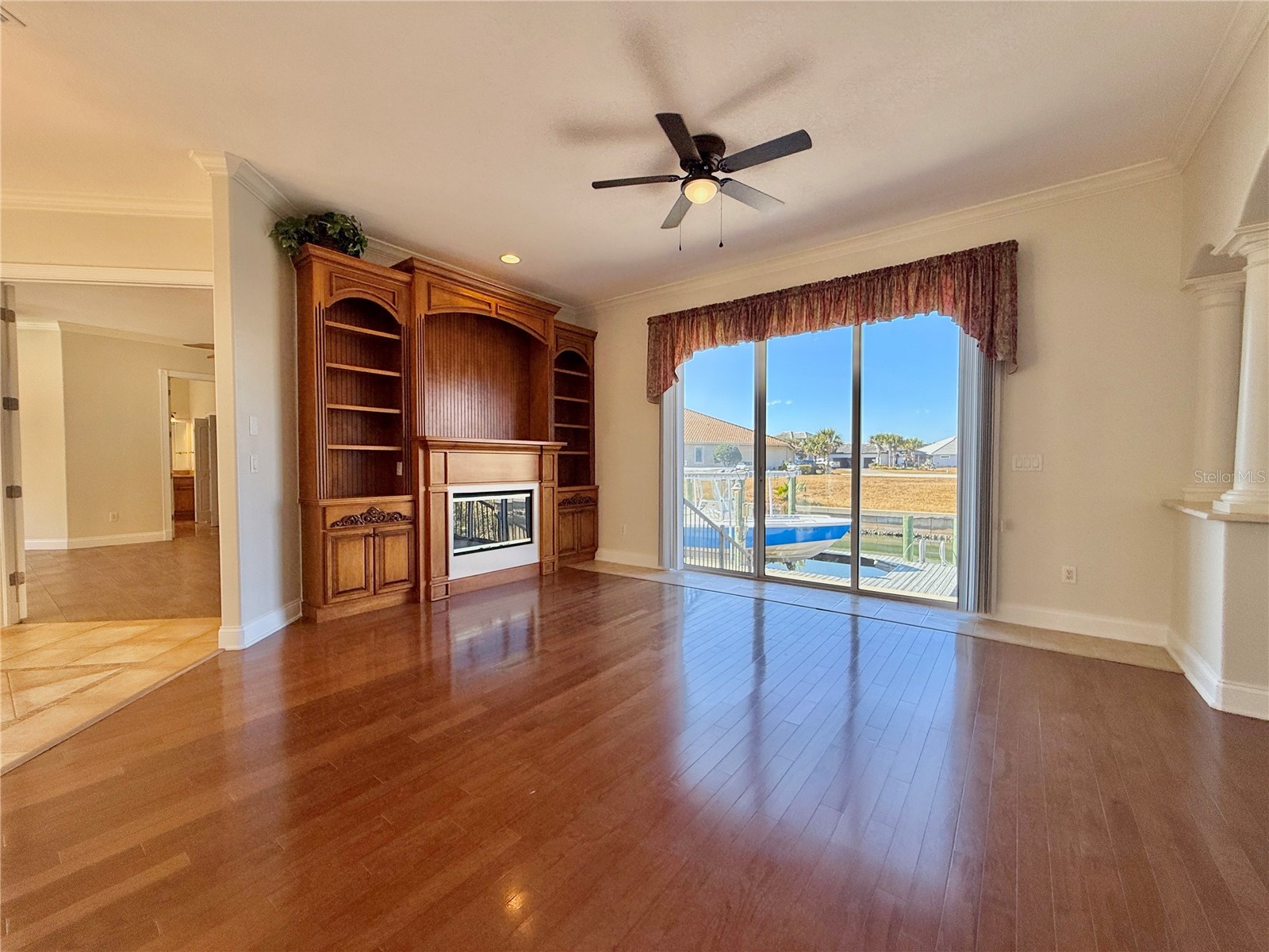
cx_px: 634
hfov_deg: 102.1
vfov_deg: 85.7
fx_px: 513
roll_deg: -0.1
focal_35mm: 14
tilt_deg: -0.9
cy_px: 476
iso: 64
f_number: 2.2
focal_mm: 2.22
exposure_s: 1/445
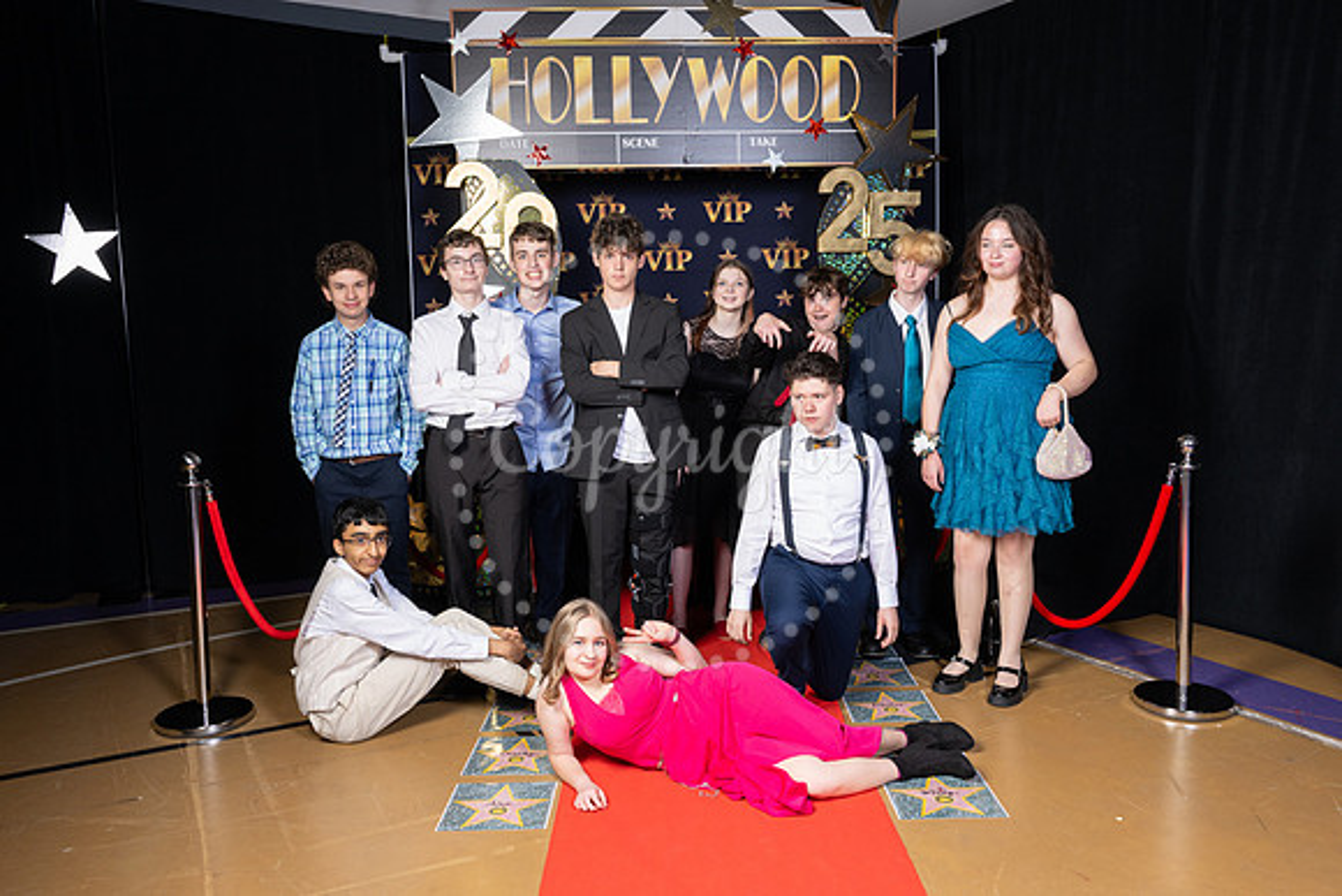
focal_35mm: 28
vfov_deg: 46.4
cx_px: 671
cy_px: 448
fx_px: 1044
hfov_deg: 65.5
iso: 400
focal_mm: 28
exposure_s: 1/125
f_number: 8
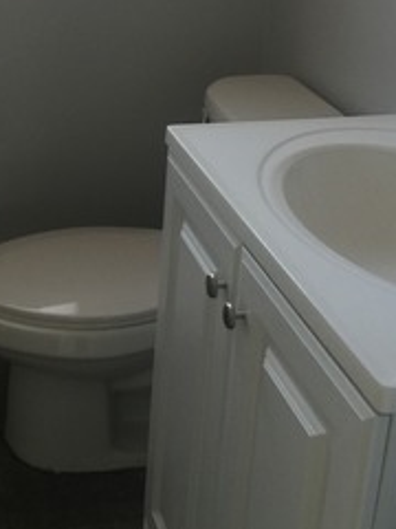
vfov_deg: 32.8
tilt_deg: -22.8
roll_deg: -0.5
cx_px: 53
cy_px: 156
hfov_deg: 24.6
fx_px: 885
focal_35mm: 58
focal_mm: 4.15
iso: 50
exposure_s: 1/15
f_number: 2.2
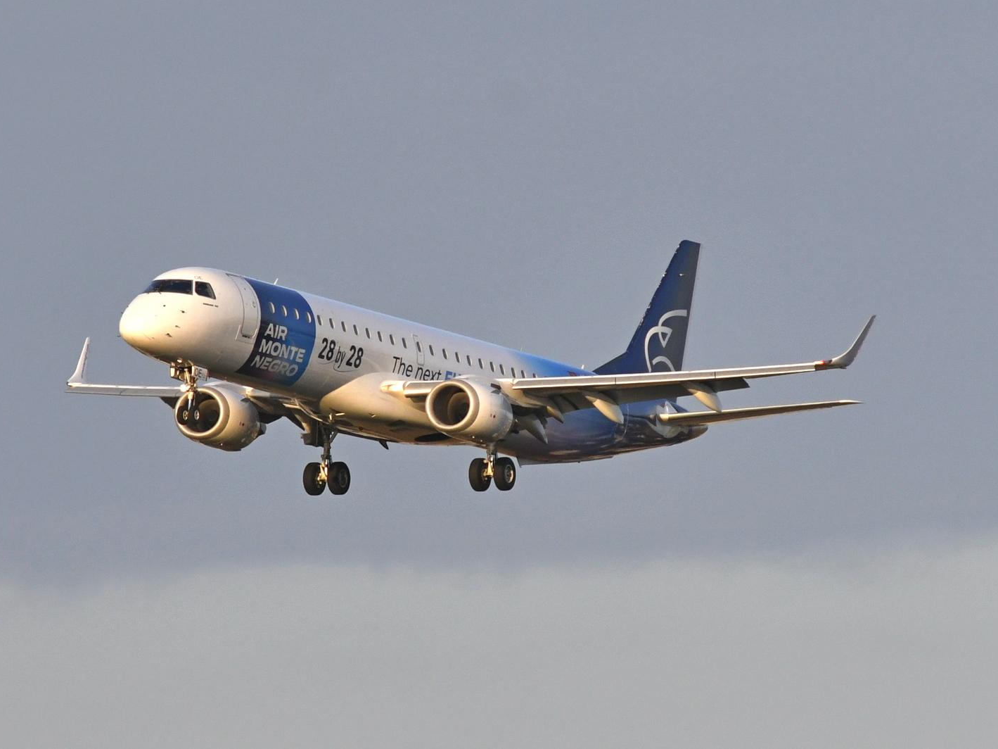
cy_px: 374
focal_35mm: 488
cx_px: 464
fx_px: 14068
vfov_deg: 3.0
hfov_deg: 4.1
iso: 320
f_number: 10
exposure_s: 1/1250
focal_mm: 300
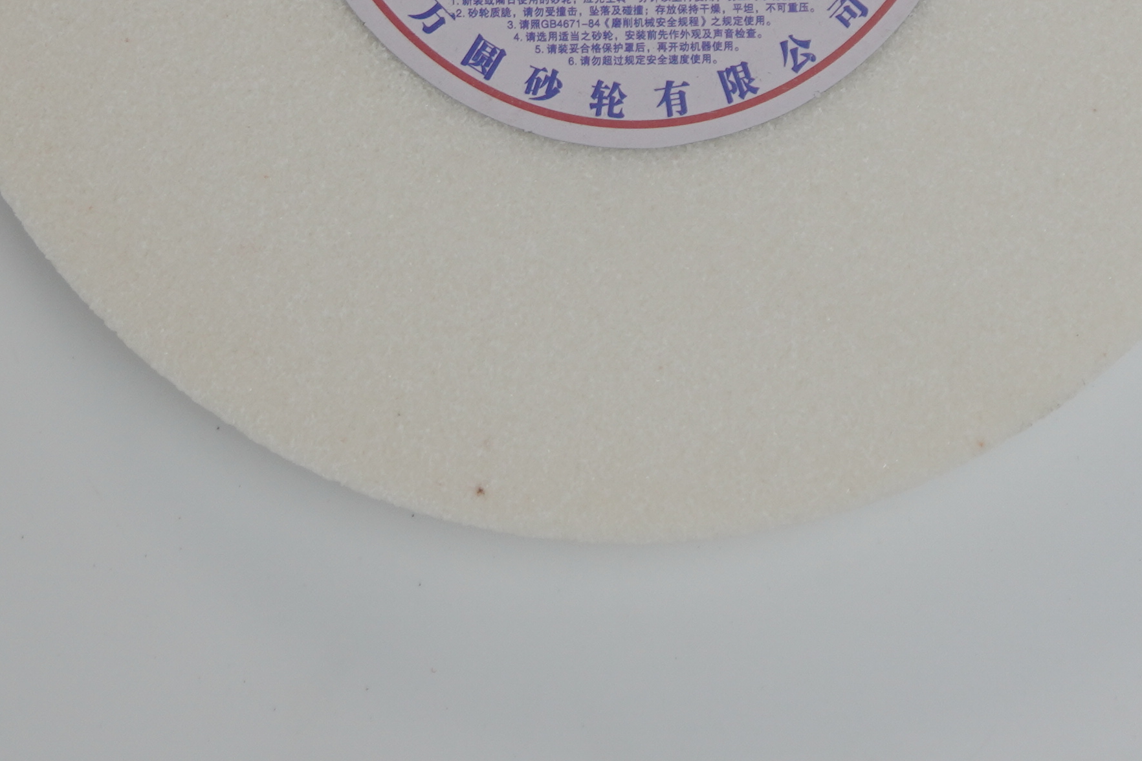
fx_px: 4852
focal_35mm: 153
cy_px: -130
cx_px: 620
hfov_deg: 13.4
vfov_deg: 8.9
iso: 125
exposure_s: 1/125
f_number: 5
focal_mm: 30
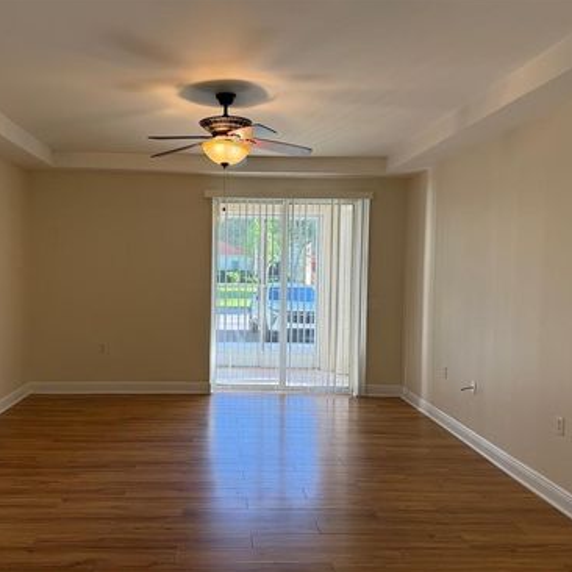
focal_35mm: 29
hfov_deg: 55.2
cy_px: 285
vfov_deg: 55.6
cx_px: 227
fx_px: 542
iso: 100
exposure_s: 1/128
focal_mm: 6.76
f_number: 1.78
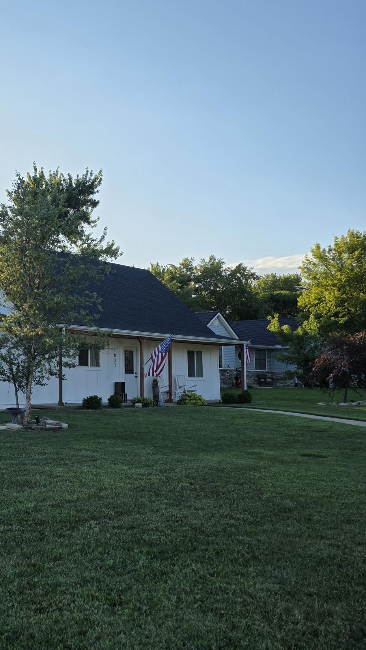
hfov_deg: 32.0
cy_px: 333
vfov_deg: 56.6
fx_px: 604
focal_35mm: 35
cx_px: 31
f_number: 1.7
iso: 80
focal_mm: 6.3
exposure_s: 1/4539
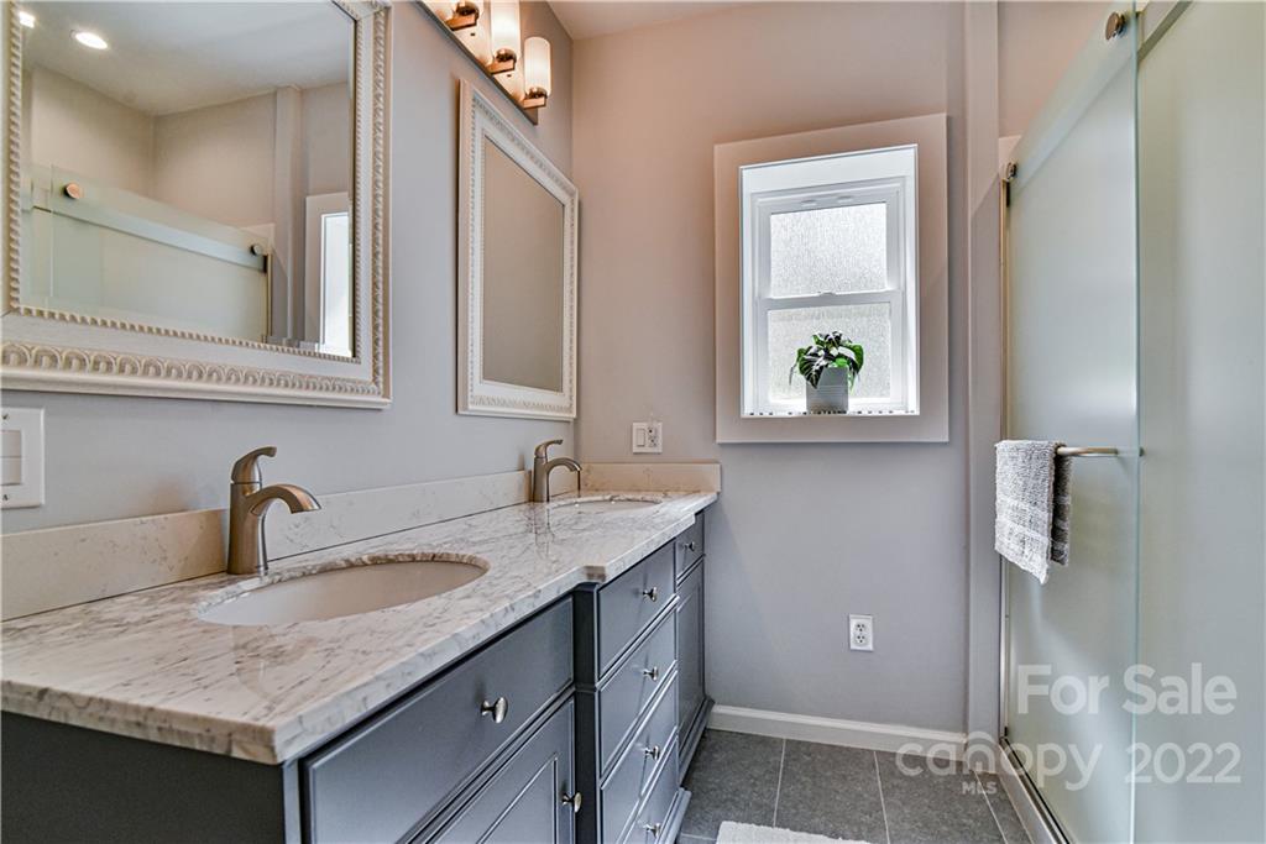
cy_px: 422
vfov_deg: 73.8
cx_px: 633
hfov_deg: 96.7
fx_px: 563
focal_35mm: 16
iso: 1600
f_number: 8
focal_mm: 16
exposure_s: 1/250
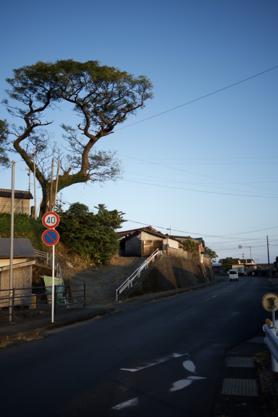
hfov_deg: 37.8
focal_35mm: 35
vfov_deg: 54.4
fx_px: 405
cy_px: 208
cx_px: 139
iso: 320
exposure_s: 1/4700
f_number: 1.4
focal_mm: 23
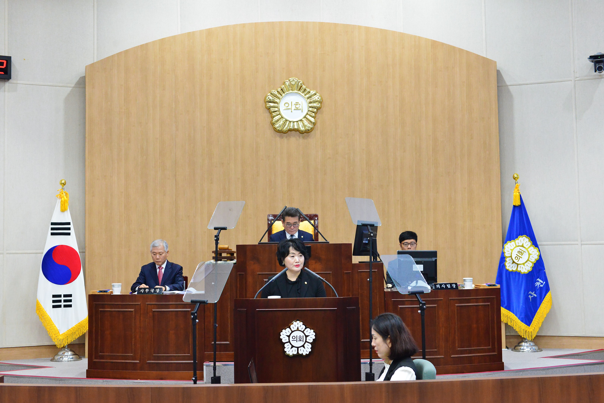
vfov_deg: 28.1
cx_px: 302
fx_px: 806
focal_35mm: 48
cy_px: 202
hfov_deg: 41.1
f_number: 5.6
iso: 5000
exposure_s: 1/125
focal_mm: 48
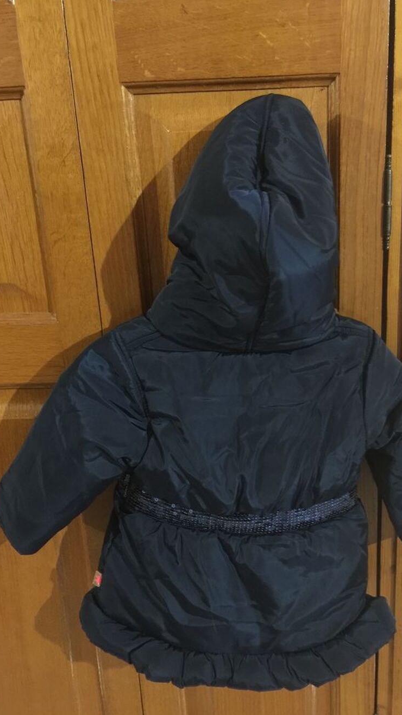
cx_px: 257
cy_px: 360
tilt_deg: -17.3
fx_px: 607
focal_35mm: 32
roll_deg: +2.1
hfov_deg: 36.4
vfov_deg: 61.0
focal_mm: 4.15
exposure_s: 1/4
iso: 125
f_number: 2.2
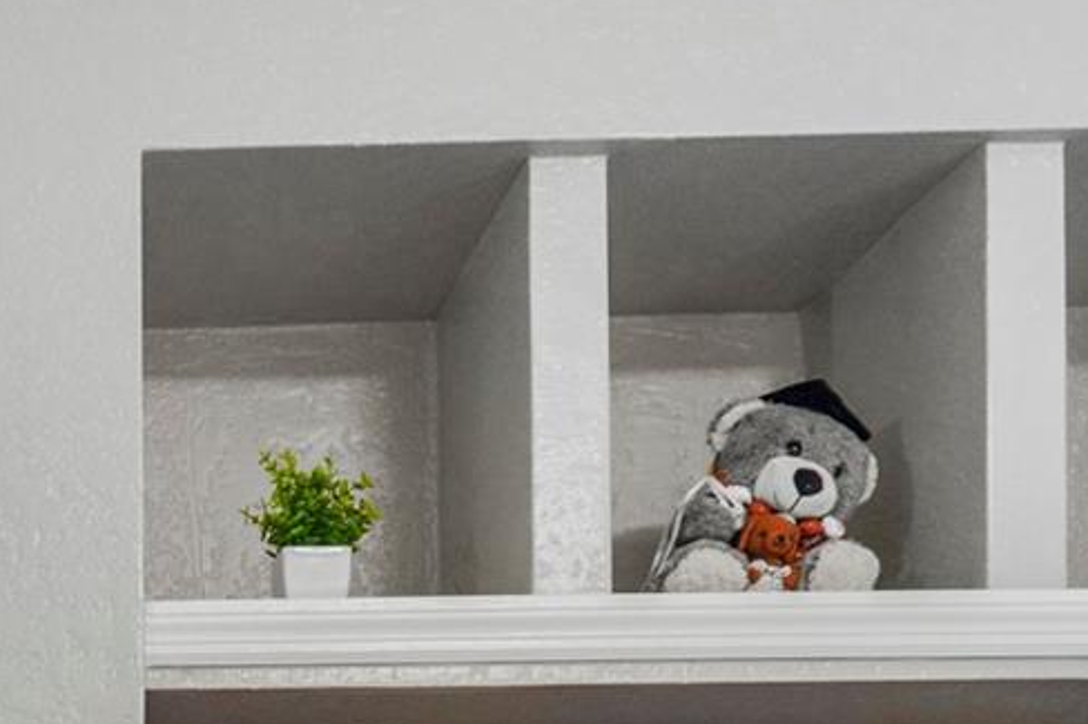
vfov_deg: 19.6
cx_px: -152
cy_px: 1123
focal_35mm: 59
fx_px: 1782
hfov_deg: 30.0
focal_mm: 12
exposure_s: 1/40
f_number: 2.2
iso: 320
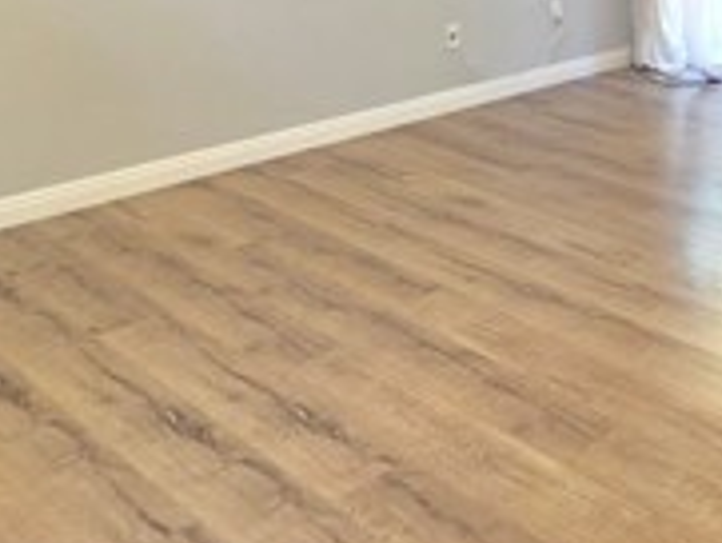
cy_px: -36
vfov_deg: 28.9
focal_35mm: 46
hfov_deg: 33.1
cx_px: 882
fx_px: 960
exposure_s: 1/60
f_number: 1.9
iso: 160
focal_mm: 2.2
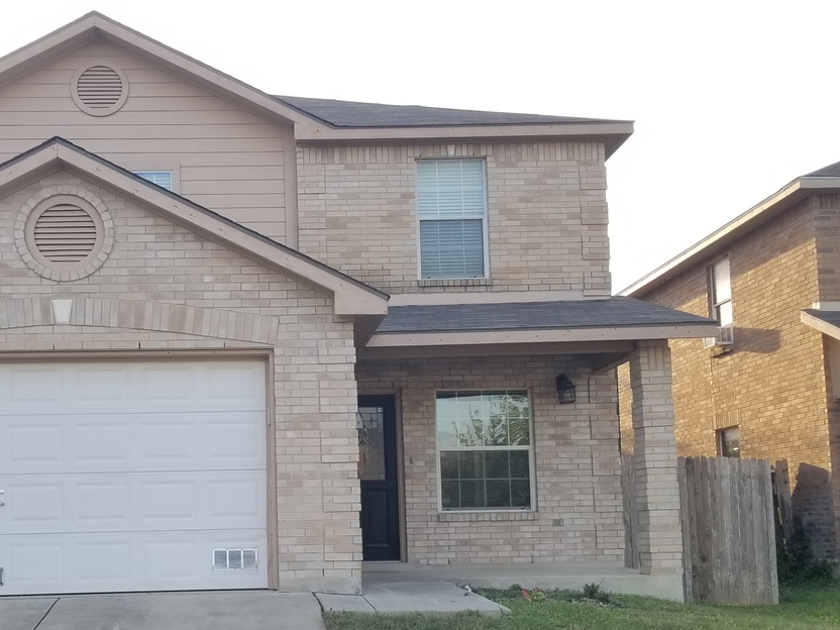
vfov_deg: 31.8
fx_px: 1092
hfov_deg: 41.3
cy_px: 437
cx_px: 247
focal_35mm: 45
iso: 50
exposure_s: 1/532
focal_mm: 4.3
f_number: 1.7
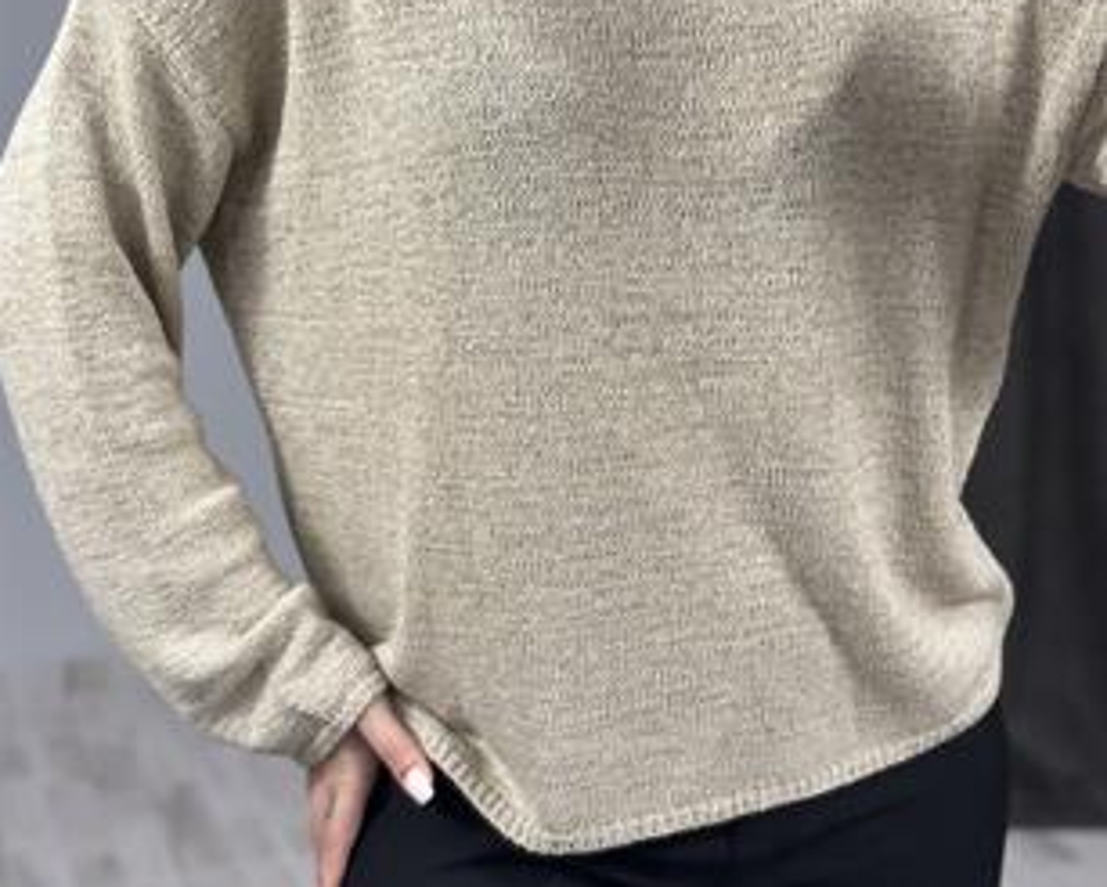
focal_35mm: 63
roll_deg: +5.4
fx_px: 2065
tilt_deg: -35.0
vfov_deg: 24.2
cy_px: 352
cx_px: 552
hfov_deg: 30.0
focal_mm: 6.86
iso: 100
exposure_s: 1/100
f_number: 1.78
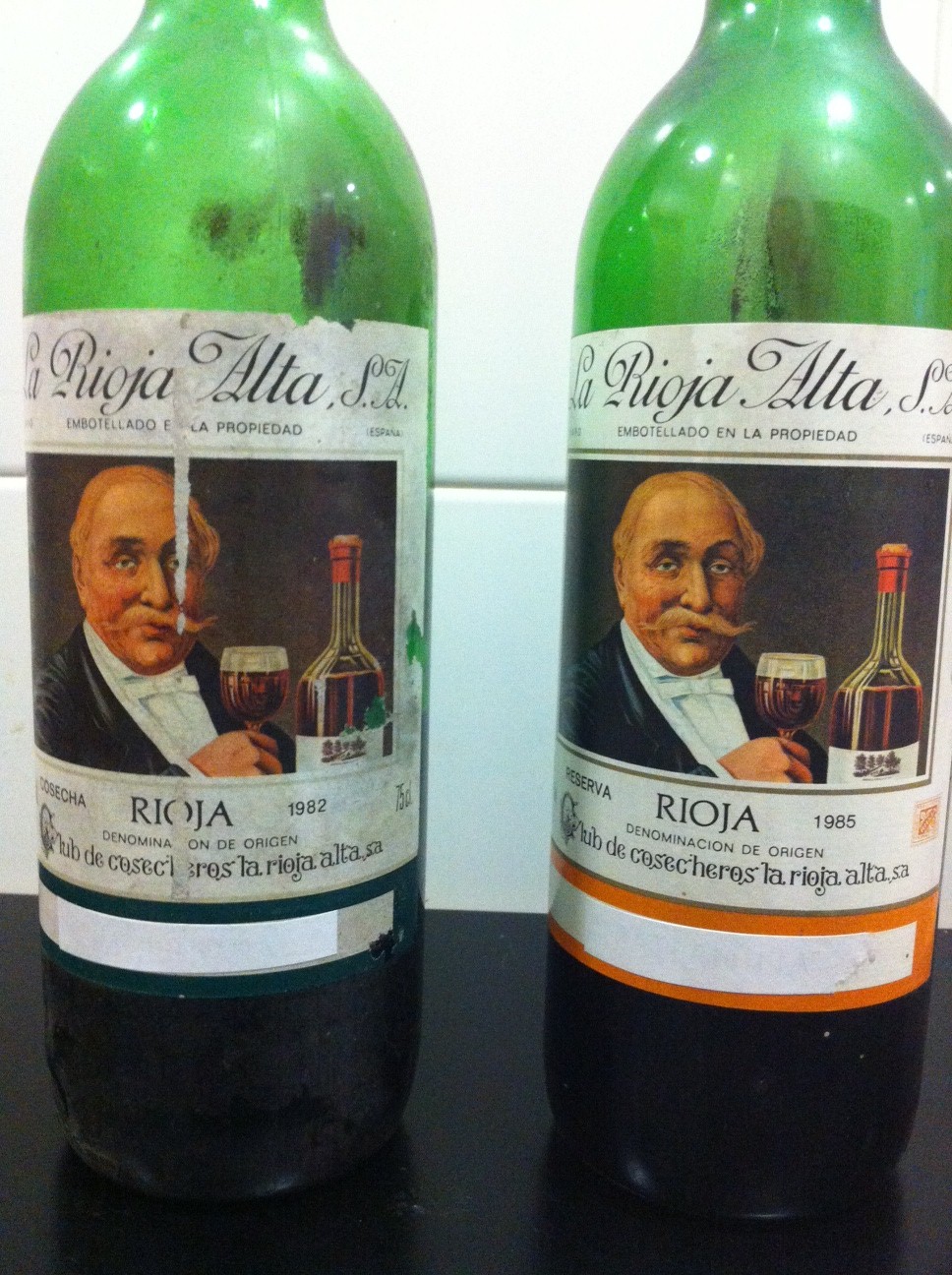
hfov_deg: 40.6
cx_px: 476
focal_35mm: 35
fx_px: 1287
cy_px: 638
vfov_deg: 52.7
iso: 500
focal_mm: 3.85
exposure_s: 1/15
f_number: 2.8
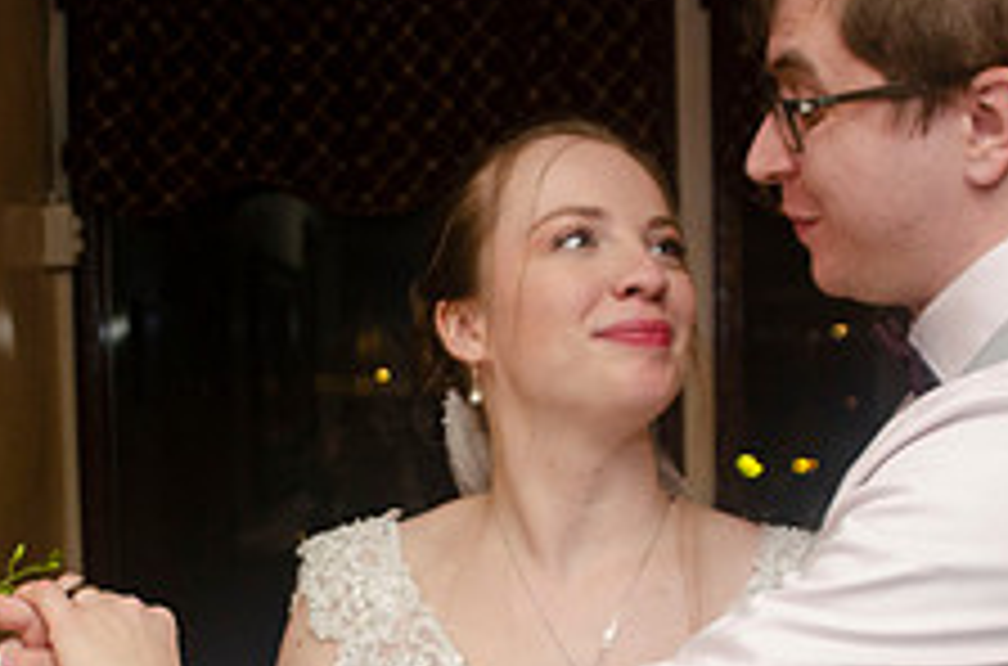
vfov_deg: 19.1
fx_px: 1954
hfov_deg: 28.9
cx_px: 432
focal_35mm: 70
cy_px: 540
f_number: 3.5
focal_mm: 18
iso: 400
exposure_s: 1/60
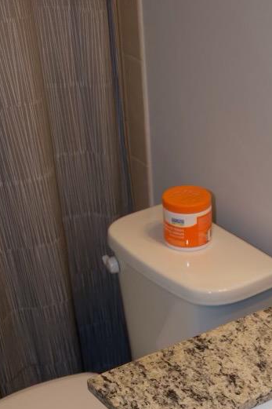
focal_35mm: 73
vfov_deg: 26.0
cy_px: 425
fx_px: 828
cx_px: 269
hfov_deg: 18.2
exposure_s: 1/125
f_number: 3.8
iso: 400
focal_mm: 22
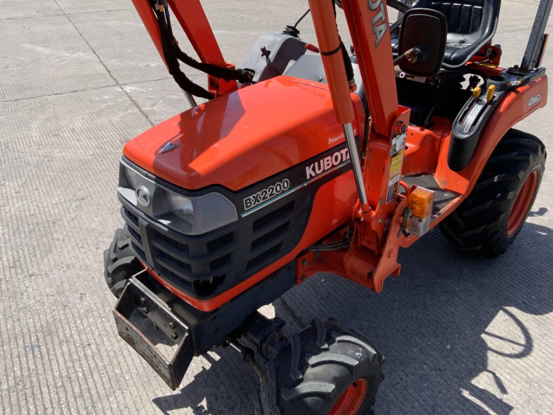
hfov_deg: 61.7
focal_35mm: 29
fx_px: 463
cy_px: 208
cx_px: 276
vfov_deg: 48.2
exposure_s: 1/1250
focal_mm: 3
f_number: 1.8
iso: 16
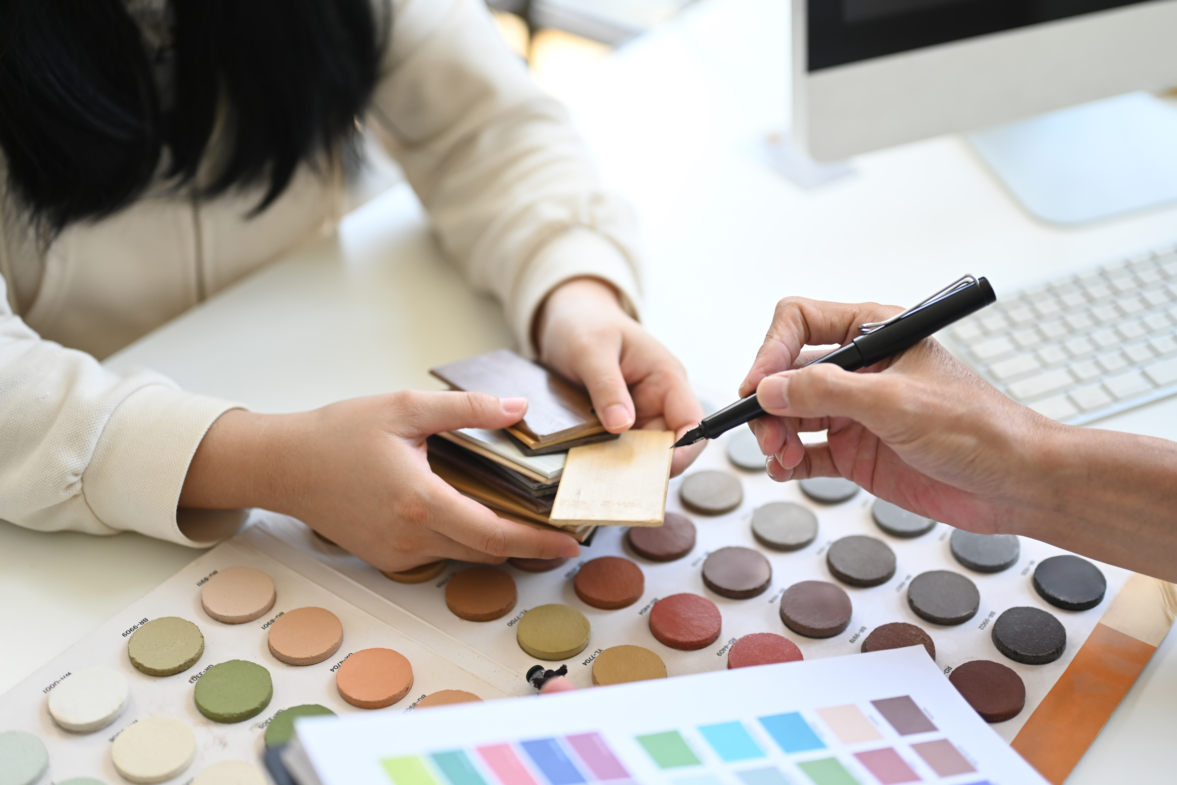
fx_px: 1635
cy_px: 392
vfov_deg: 27.0
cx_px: 588
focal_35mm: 50
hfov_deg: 39.6
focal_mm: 50
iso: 250
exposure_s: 1/500
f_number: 2
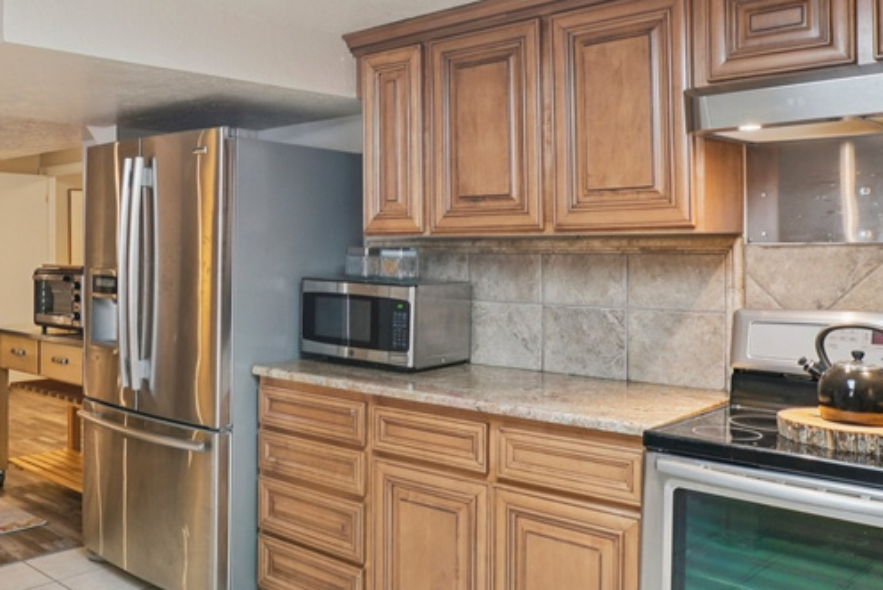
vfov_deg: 40.0
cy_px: 266
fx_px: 810
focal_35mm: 33
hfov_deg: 55.7
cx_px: 276
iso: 400
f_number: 8
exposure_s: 1/6
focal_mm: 16
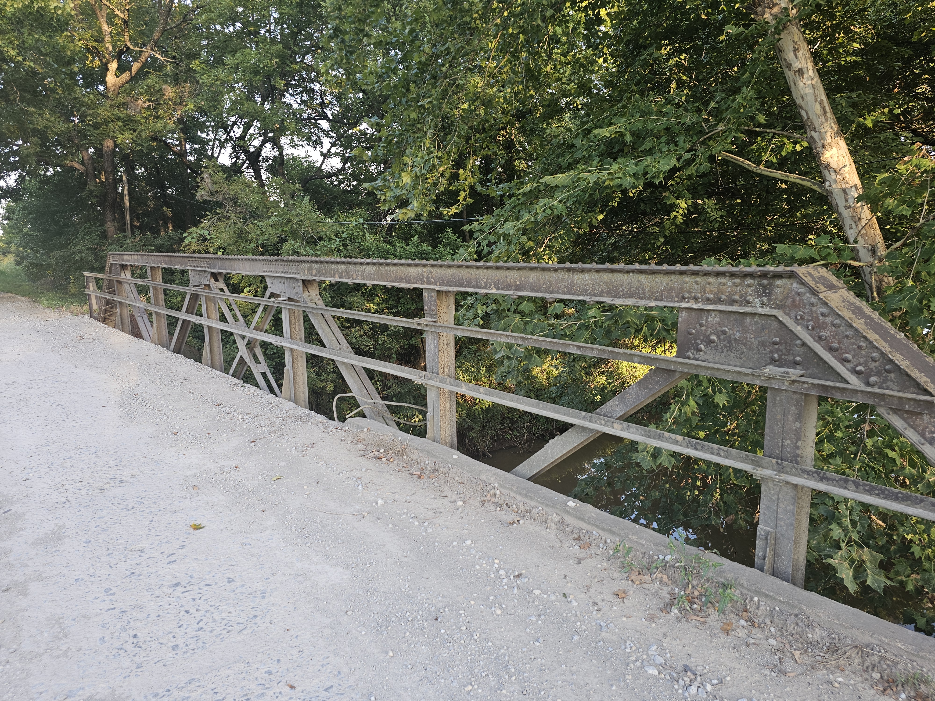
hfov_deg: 73.9
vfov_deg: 58.9
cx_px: 468
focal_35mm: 23
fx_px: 621
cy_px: 350
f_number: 1.7
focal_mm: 6.3
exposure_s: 1/120
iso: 40
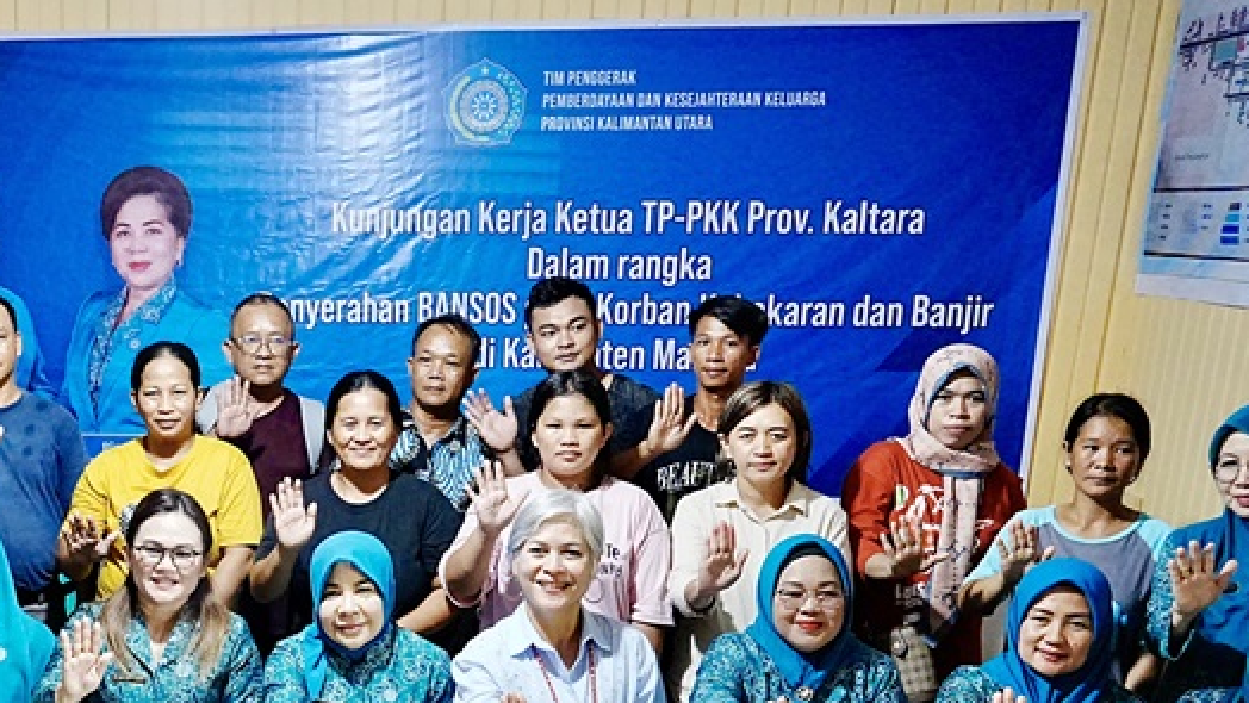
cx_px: 207
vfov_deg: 24.1
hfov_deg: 40.7
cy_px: 655
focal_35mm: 48
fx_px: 1590
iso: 10000
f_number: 6.3
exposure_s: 1/80
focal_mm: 24
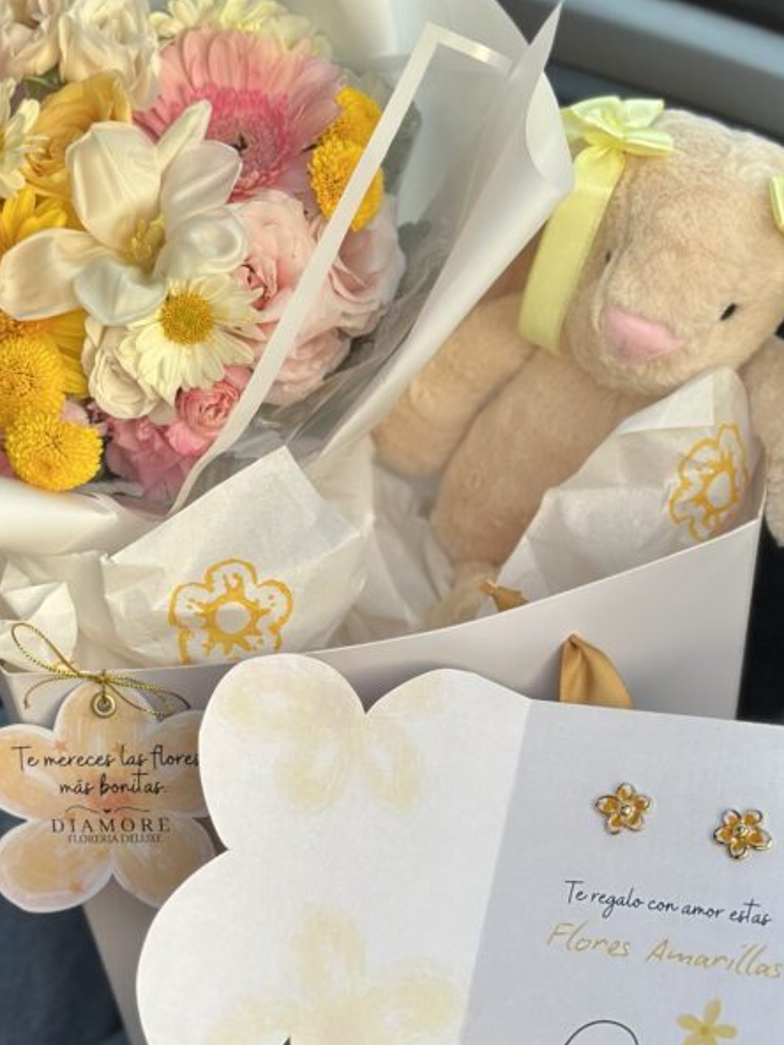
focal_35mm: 83
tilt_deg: -33.8
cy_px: 500
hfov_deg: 17.8
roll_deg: +0.3
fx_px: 2506
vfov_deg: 23.6
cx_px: 320
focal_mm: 6.86
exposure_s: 1/471
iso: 80
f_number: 1.78
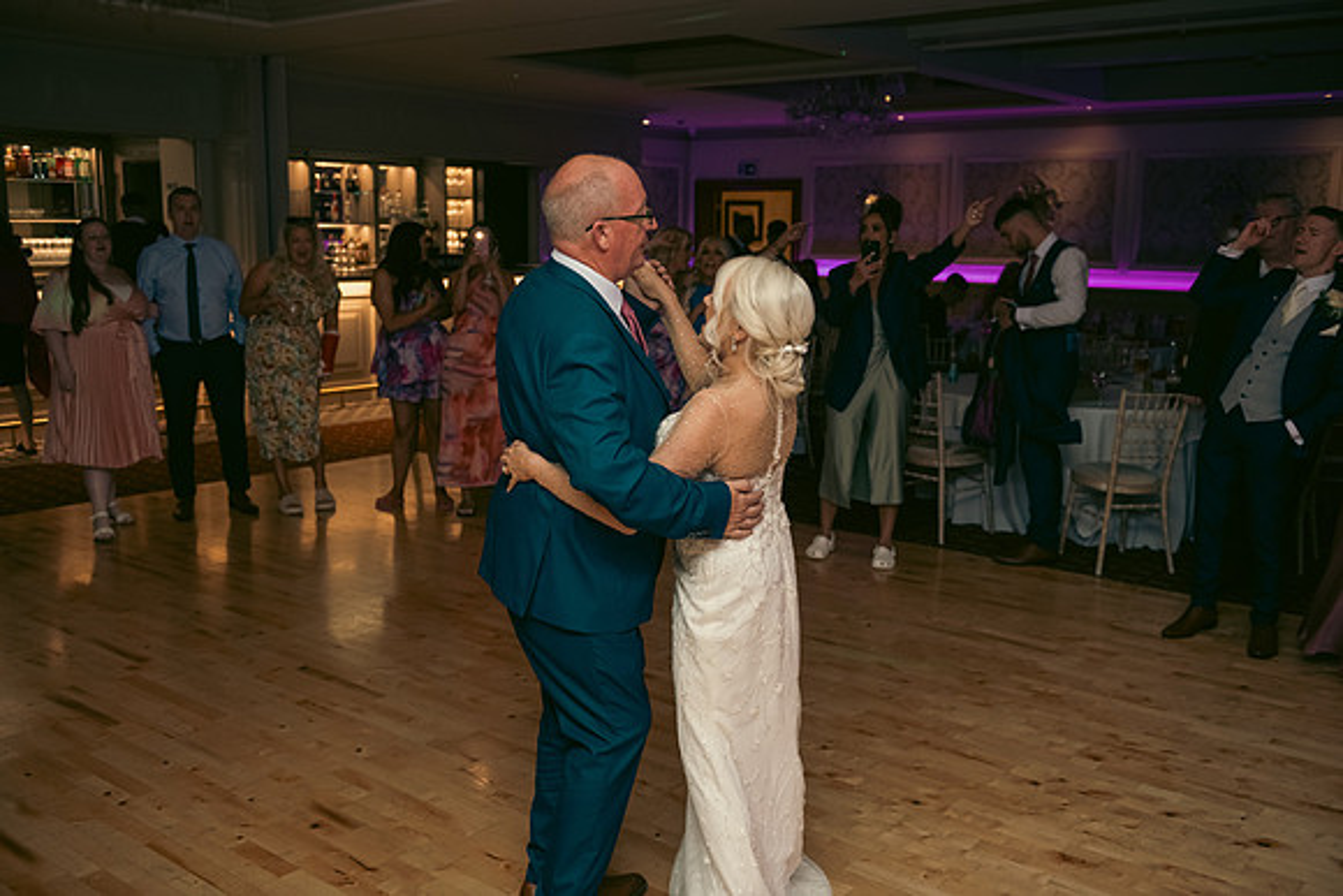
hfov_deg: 55.8
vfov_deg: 38.9
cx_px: 672
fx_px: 1269
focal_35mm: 34
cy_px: 448
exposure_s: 1/160
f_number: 3.5
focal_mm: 34
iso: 800
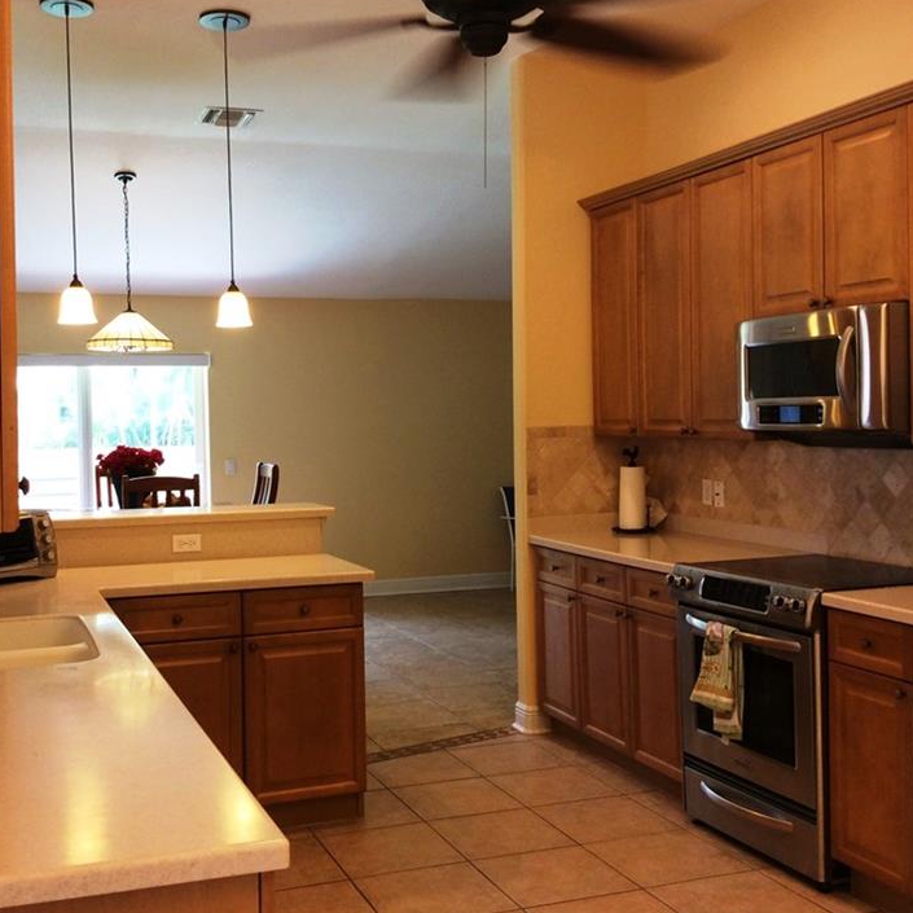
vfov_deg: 40.9
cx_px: 399
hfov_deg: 40.9
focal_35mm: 41
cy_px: 444
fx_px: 1223
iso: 50
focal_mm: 3.3
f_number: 2.4
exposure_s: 1/24
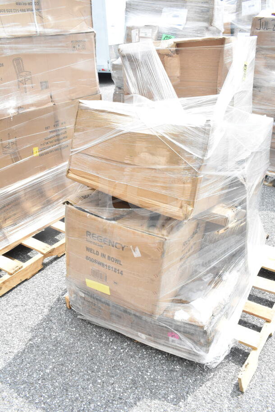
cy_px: 206
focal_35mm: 30
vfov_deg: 61.9
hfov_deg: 43.6
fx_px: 343
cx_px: 138
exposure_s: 1/500
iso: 1600
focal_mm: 20
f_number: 11
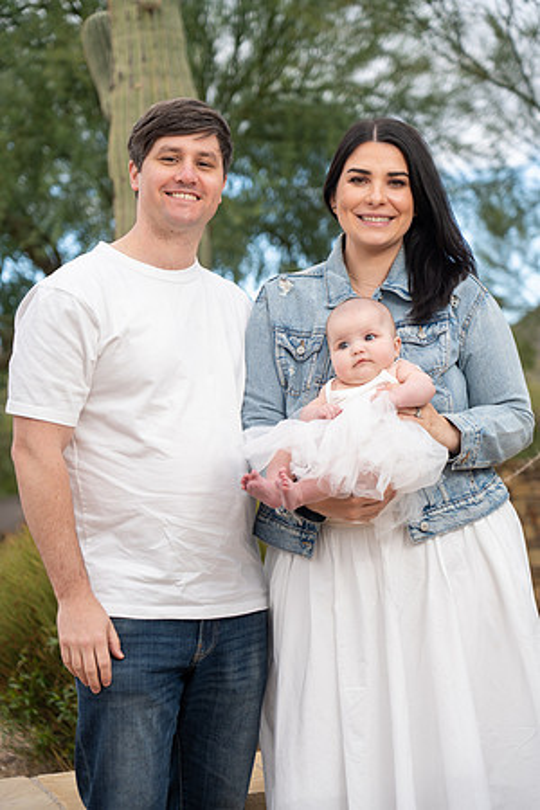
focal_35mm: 75
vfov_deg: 27.0
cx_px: 270
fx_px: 1687
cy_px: 405
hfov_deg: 18.2
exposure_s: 1/200
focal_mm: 75
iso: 100
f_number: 4
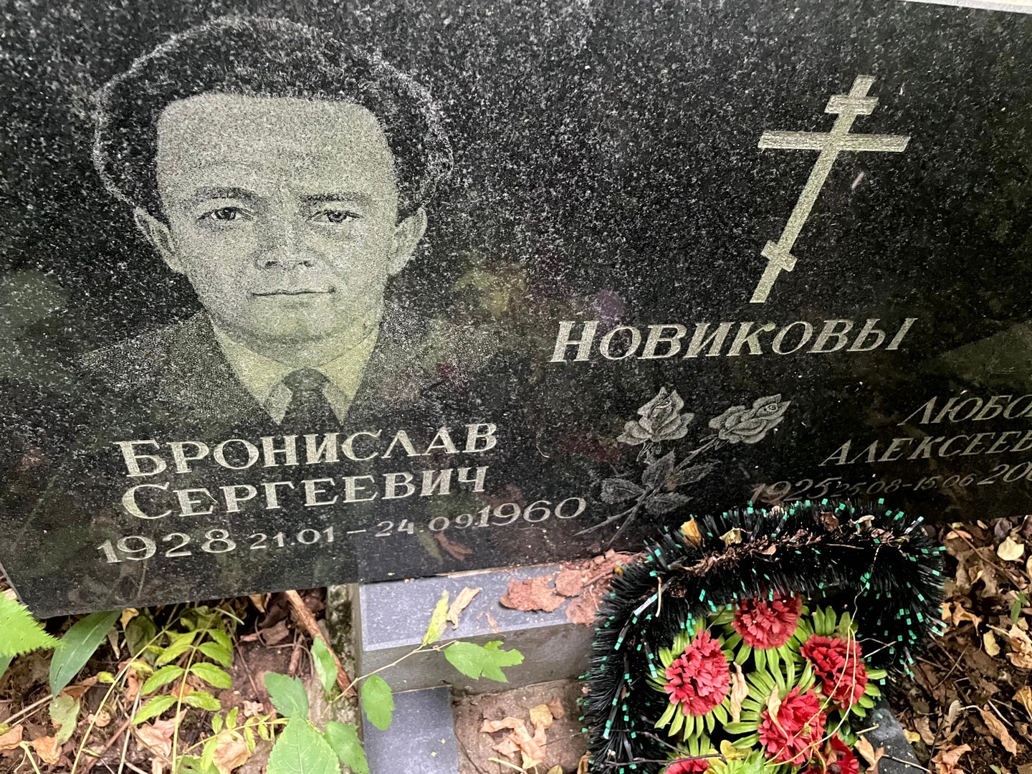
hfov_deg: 67.3
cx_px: 516
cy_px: 387
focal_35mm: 26
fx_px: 775
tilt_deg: -46.9
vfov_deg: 53.1
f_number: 1.6
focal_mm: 4.2
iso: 800
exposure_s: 1/30
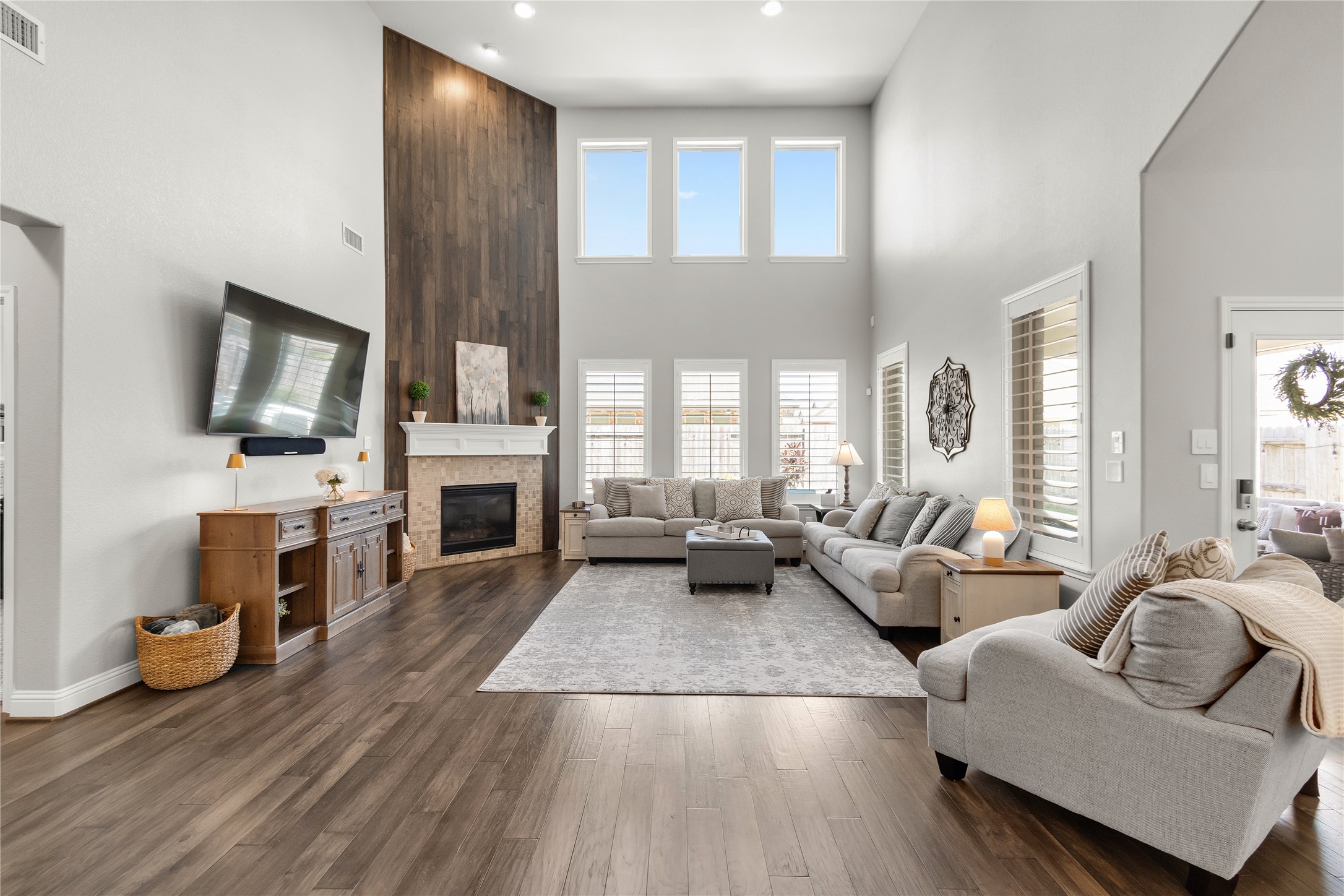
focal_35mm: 15
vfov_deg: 77.3
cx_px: 672
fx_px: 560
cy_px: 448
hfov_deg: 100.4
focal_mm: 10
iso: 320
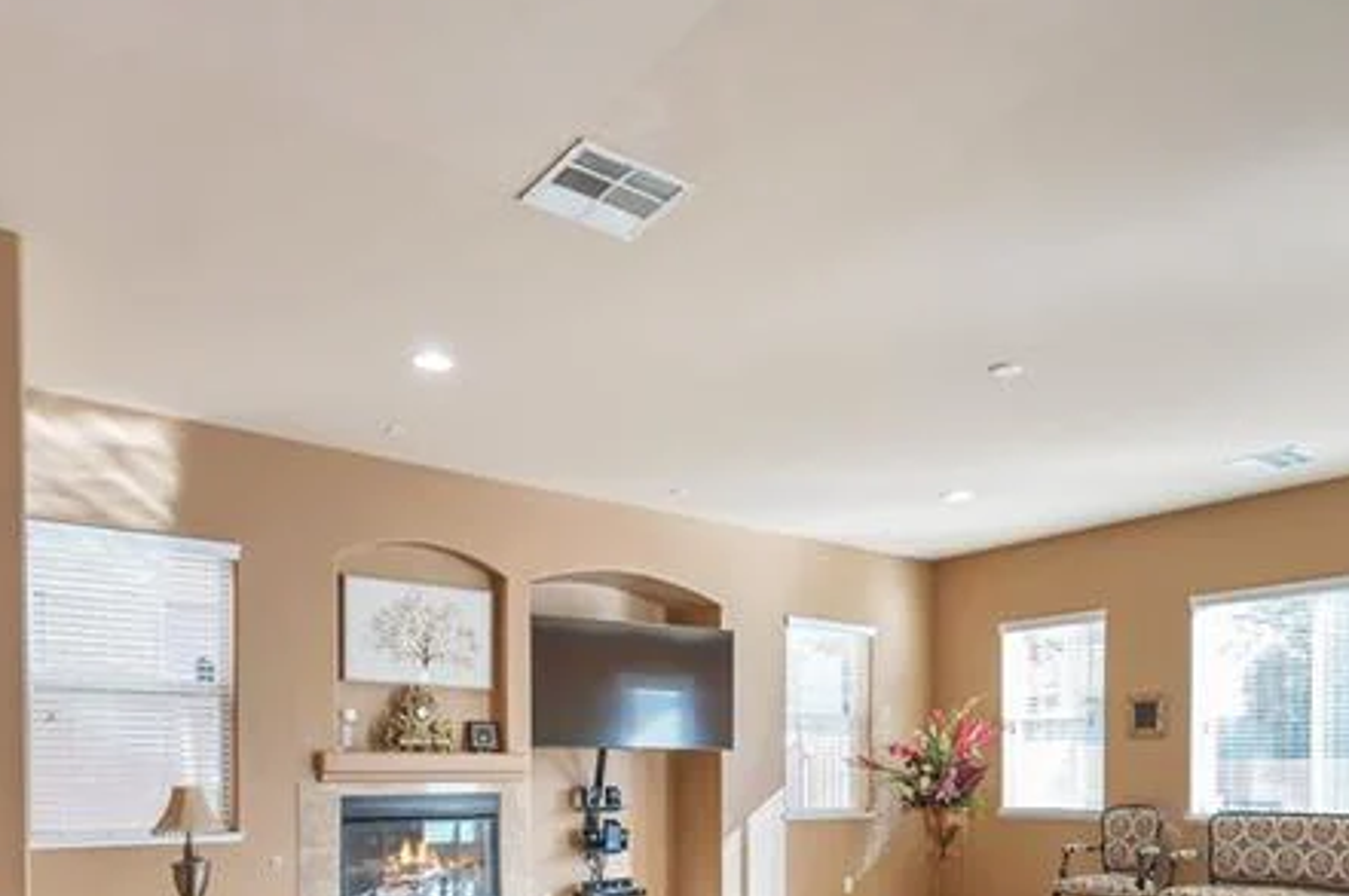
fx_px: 1085
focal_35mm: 29
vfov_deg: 41.7
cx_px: 743
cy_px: 787
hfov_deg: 63.6
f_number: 9
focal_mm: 16
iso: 400
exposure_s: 1/25
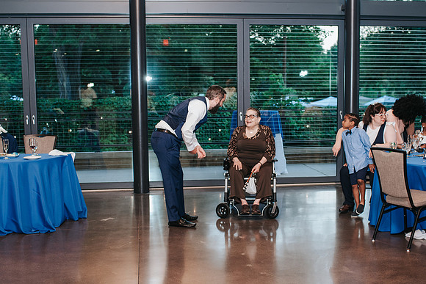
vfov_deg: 26.5
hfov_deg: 38.9
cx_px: 229
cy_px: 159
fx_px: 602
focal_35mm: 51
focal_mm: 35
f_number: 2.8
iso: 1000
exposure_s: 1/160
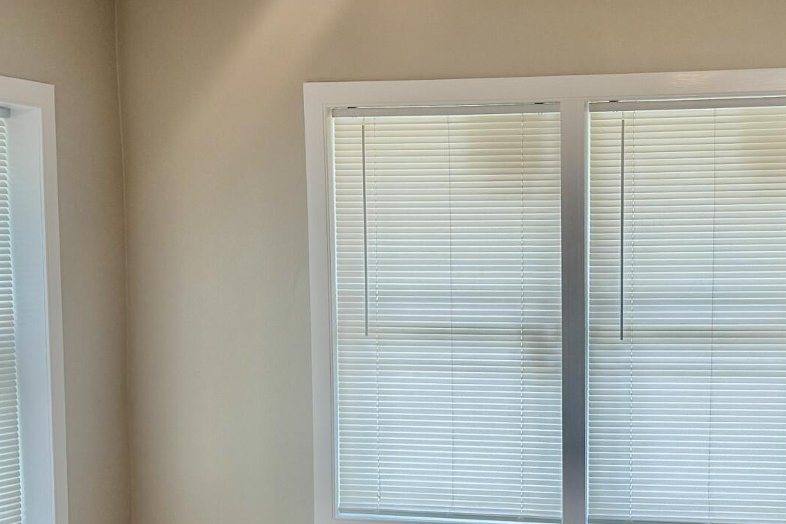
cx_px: 595
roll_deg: -0.2
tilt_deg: -5.8
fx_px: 1550
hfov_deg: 28.0
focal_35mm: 71
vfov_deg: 19.0
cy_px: 414
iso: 100
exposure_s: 1/120
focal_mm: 6.76
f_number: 1.78
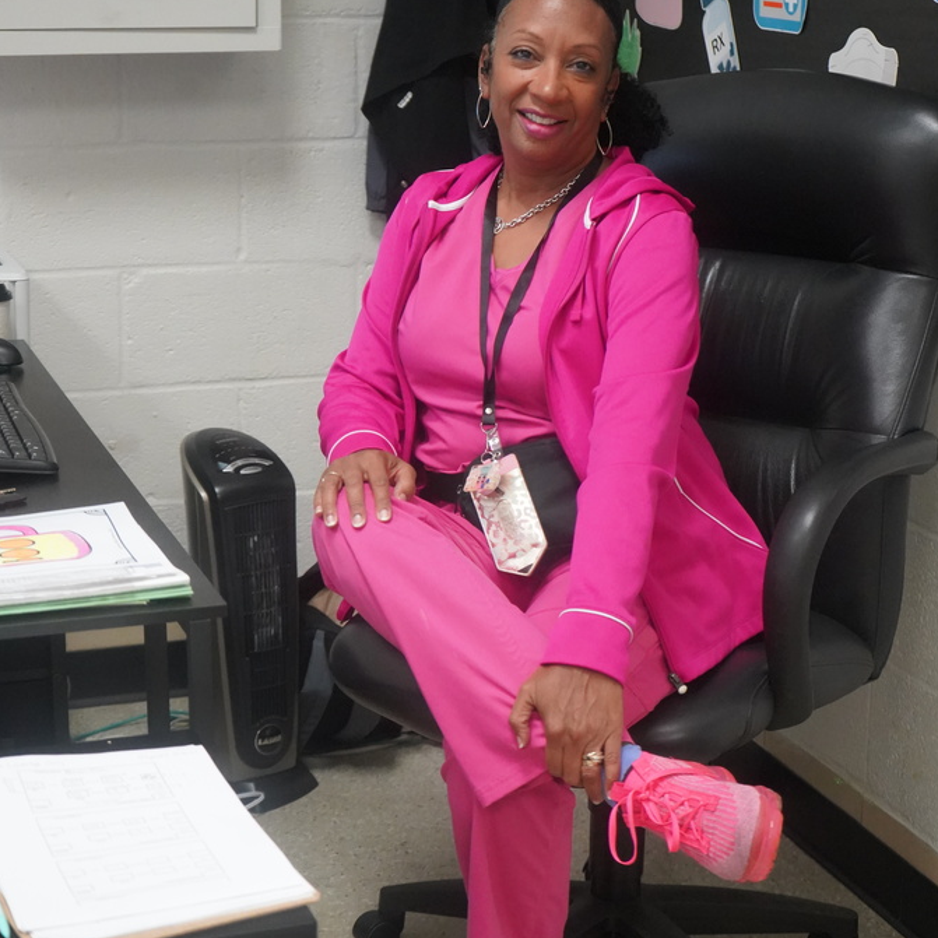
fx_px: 2146
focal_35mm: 70
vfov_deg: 24.7
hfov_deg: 24.7
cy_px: 472
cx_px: 472
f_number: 5
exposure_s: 1/160
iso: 10000
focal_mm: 54
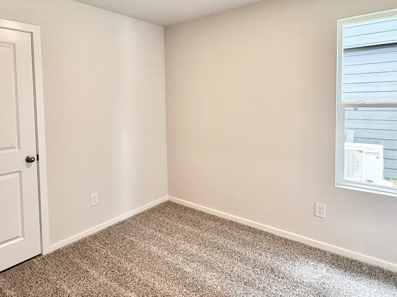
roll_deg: +0.6
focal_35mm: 23
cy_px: 112
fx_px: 264
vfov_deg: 58.2
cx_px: 178
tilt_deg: -4.6
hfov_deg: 73.7
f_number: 2.2
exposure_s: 1/120
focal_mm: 2.22
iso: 250
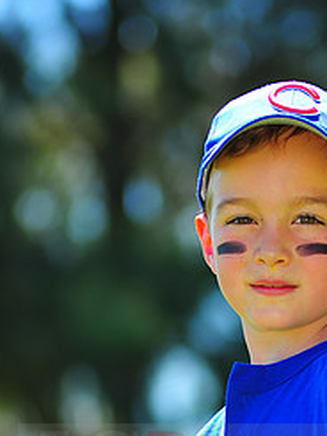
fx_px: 5160
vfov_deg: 4.8
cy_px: 448
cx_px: 336
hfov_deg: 3.6
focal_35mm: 410
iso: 200
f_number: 5
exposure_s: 1/400
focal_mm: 180
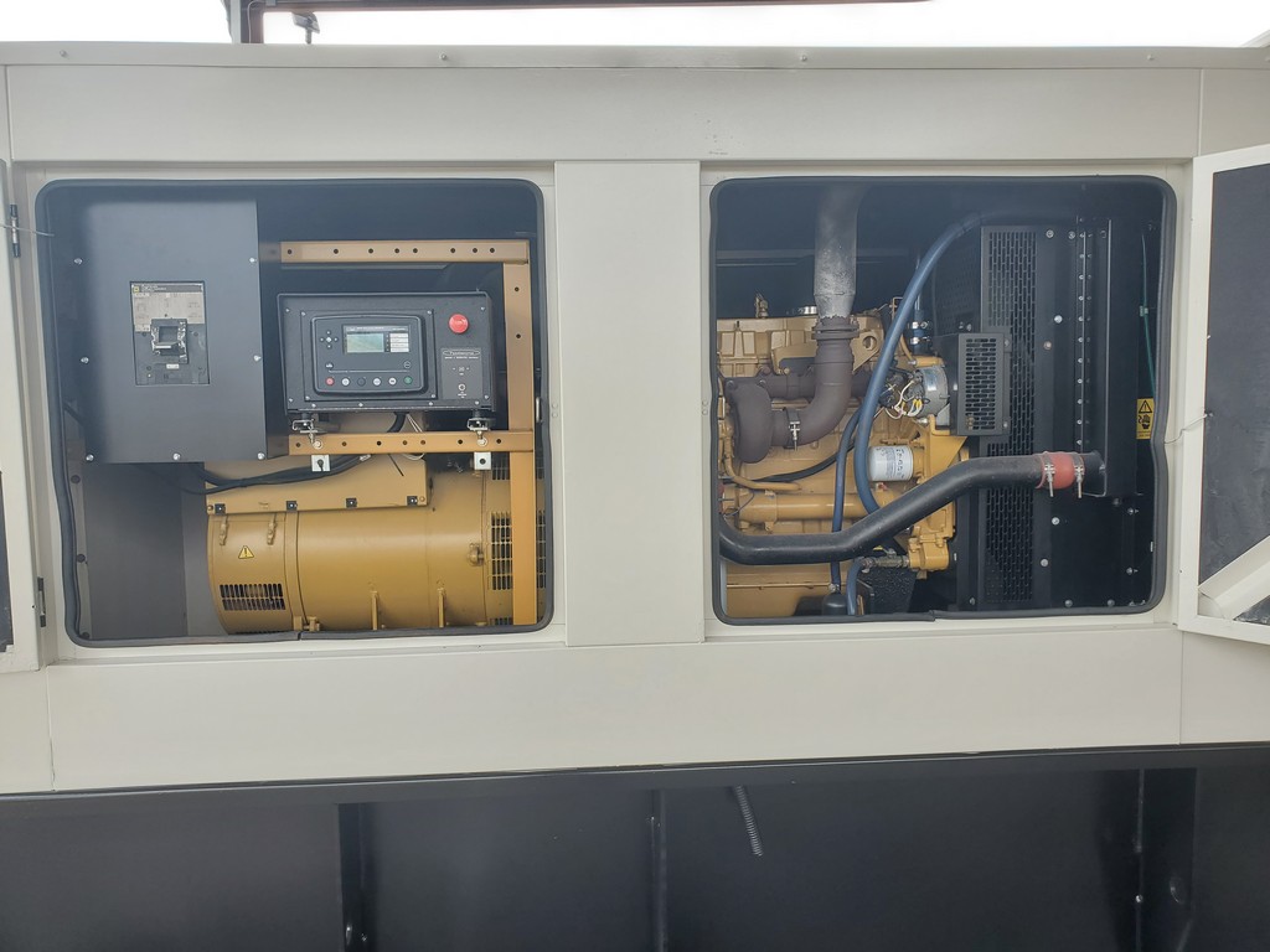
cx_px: 635
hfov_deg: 67.3
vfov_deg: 53.1
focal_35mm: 26
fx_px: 954
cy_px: 476
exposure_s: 1/213
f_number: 2.4
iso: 50
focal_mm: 4.3
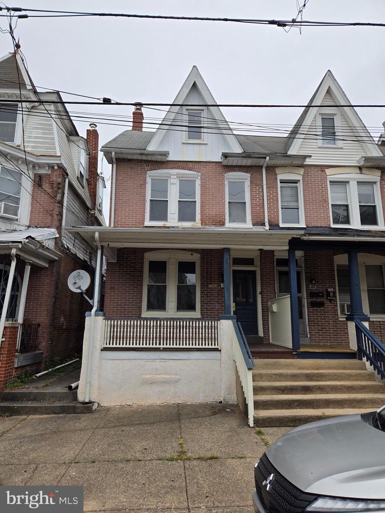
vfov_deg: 73.9
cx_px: 192
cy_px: 256
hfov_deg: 58.9
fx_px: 341
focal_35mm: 23
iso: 25
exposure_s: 1/724
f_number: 1.8
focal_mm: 5.4
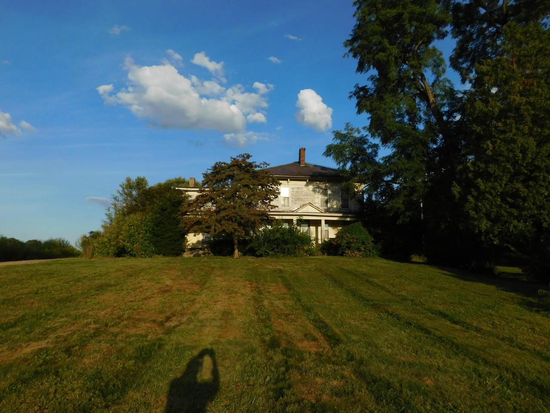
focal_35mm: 23
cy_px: 206
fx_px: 365
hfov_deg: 73.9
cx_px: 275
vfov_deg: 58.9
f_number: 6
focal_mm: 4
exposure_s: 1/640
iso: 125
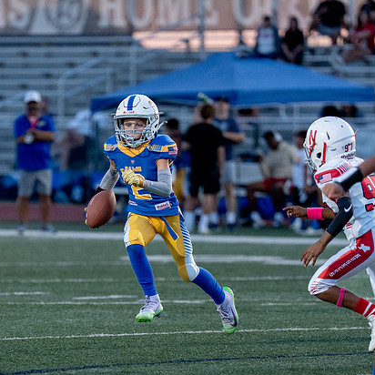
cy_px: 269
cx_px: 99
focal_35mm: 467
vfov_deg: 3.8
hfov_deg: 3.8
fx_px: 5724
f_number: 2.8
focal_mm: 191
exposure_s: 1/1250
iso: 2000
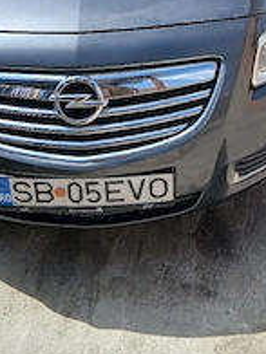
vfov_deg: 34.5
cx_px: 138
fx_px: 543
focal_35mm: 53
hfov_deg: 27.5
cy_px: 47
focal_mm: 3.98
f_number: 1.8
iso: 20
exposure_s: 1/417
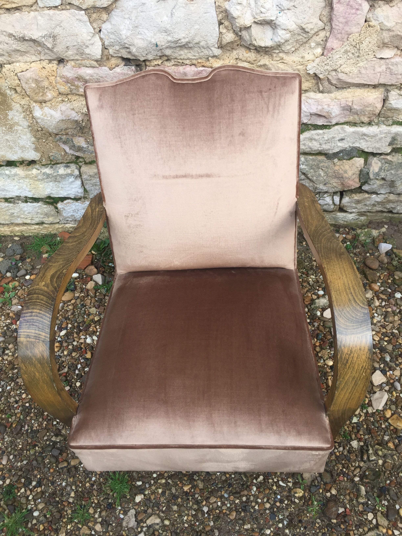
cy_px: 268
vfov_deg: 61.7
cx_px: 201
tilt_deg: -45.7
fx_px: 449
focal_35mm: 29
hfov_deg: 48.2
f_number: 2.2
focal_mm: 4.15
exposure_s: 1/213
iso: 32
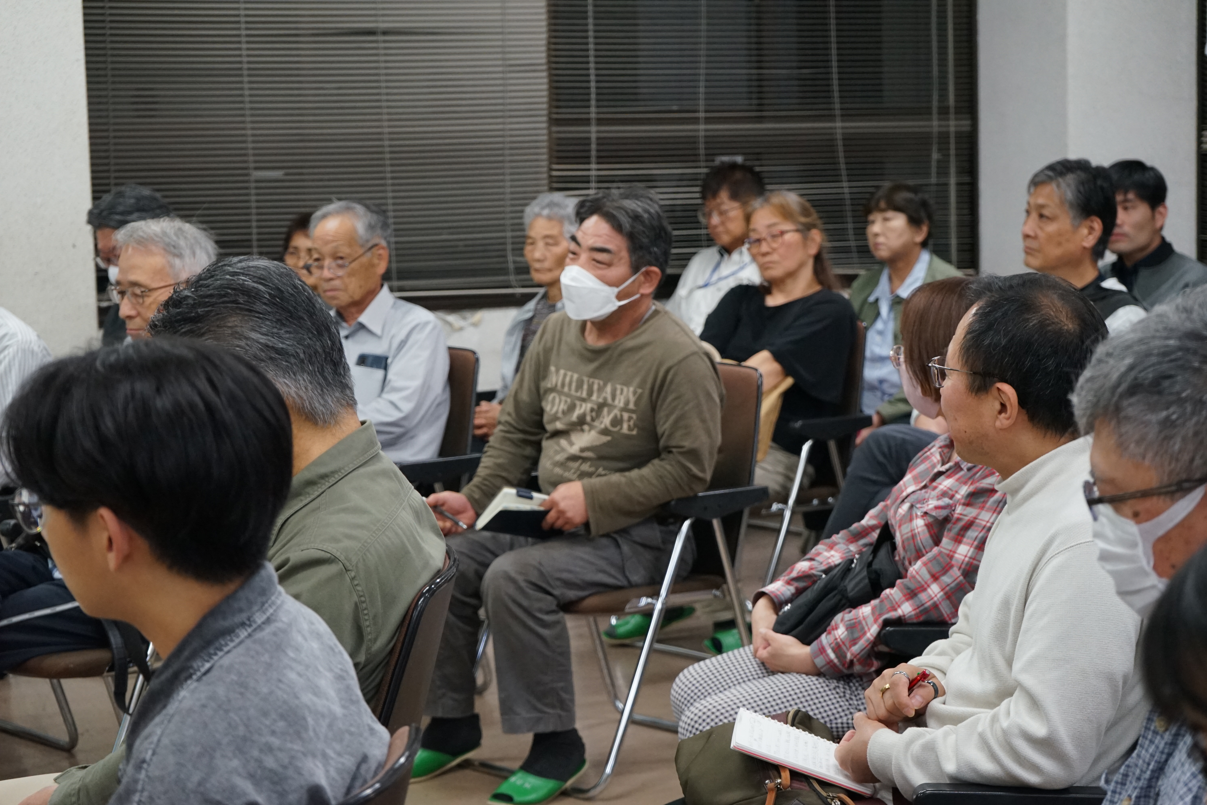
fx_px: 2347
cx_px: 604
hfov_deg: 28.8
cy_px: 402
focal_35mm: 70
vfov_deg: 19.5
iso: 2500
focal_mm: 70
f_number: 5.6
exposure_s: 1/160
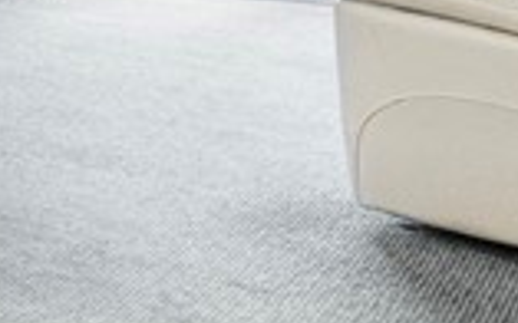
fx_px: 1645
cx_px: -726
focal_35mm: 117
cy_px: -280
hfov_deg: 13.3
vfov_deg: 10.5
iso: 1000
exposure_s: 1/40
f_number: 8
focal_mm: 16.5
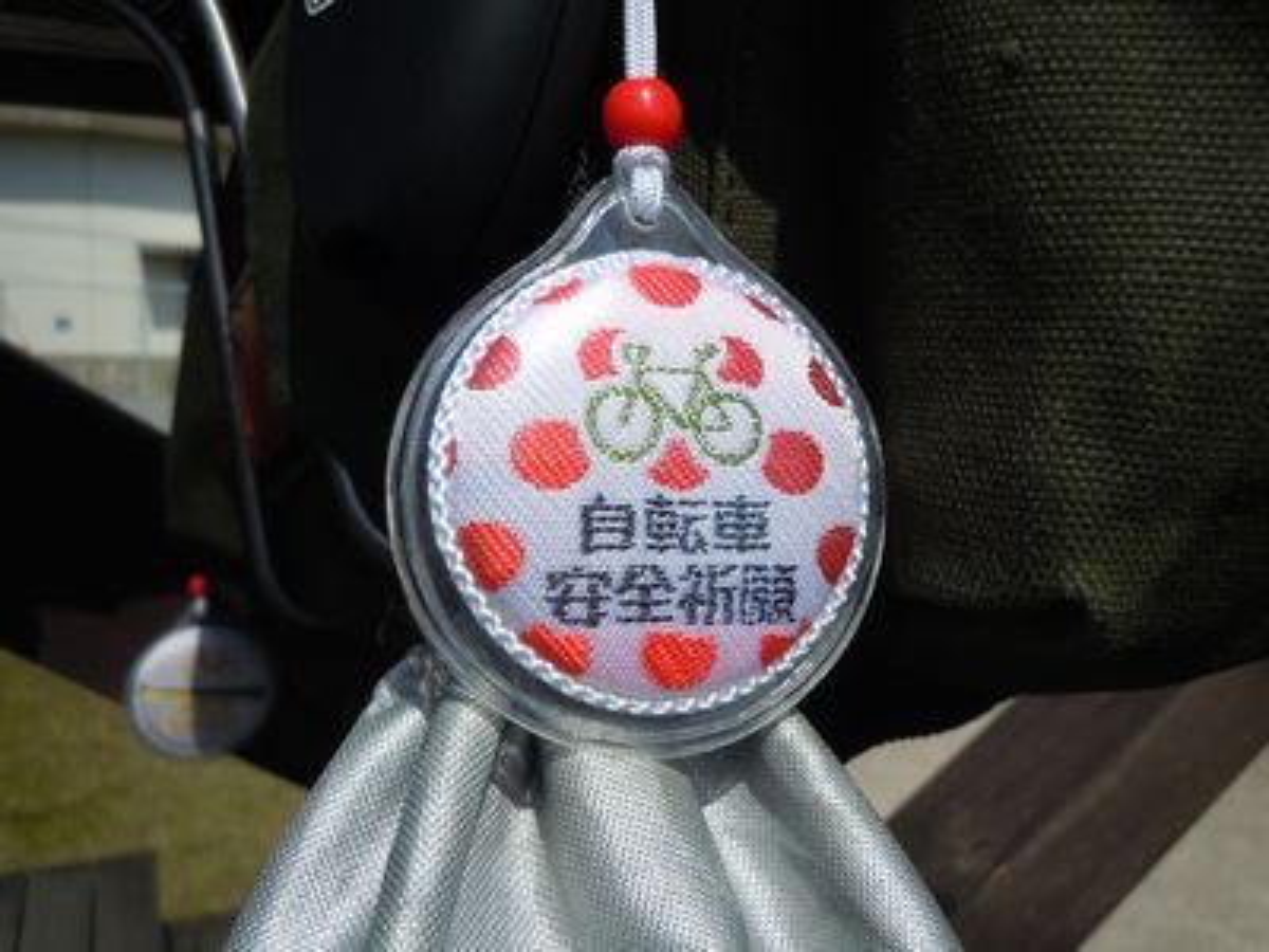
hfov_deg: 63.4
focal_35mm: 28
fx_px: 1026
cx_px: 634
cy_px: 476
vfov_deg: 49.7
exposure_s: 1/500
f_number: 7.4
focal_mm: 5
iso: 100
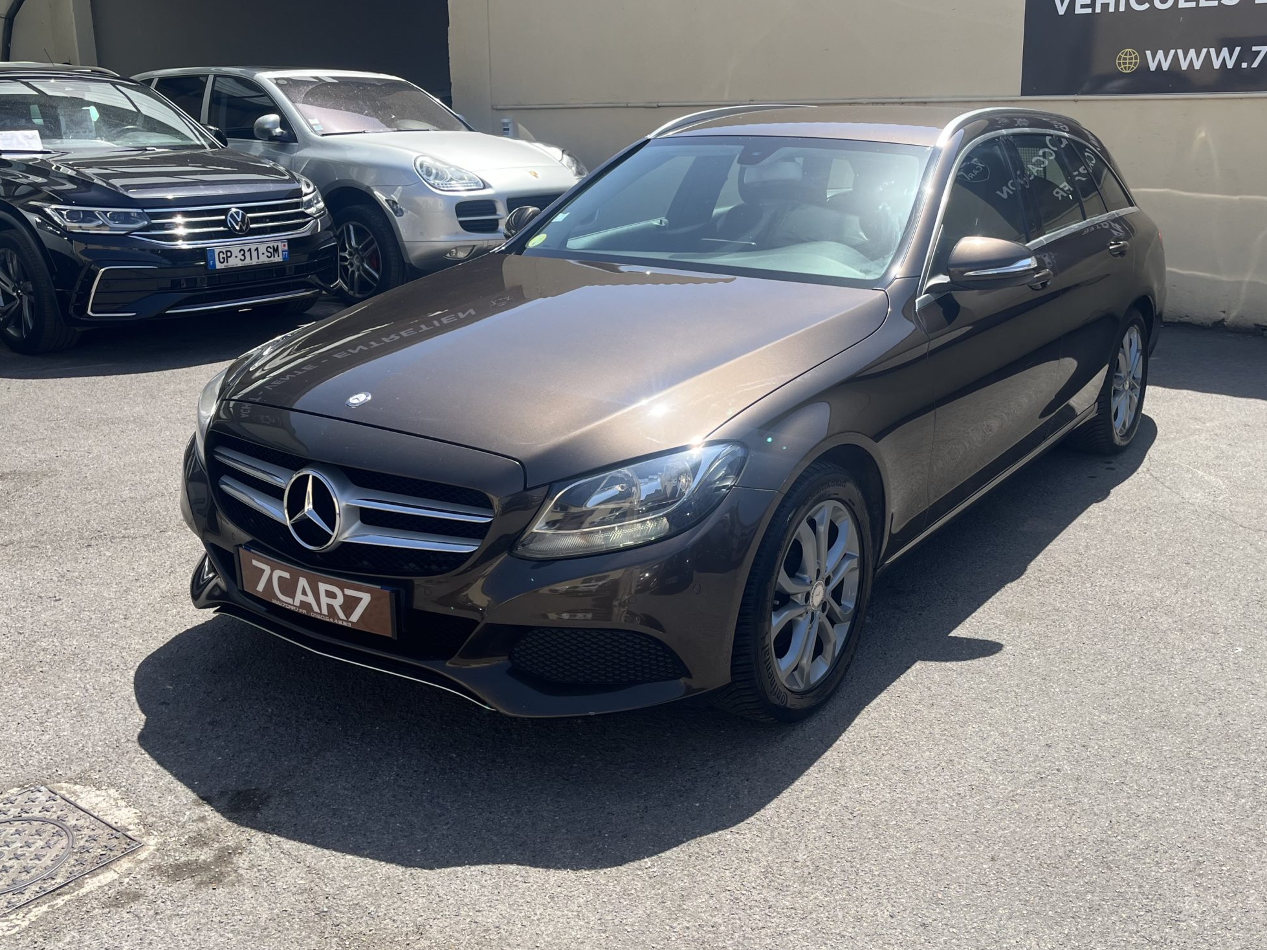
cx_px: 716
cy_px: 431
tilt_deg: -14.1
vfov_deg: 41.7
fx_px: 1244
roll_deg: +0.5
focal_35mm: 34
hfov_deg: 53.8
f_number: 1.6
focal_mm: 5.1
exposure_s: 1/1923
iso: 50
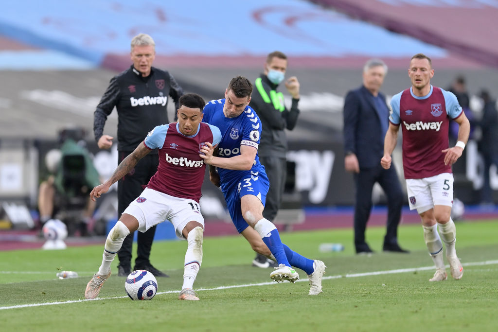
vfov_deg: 3.4
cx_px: 249
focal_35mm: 400
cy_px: 166
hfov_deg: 5.2
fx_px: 5534
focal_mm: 400
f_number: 2.8
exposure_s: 1/2000
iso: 500
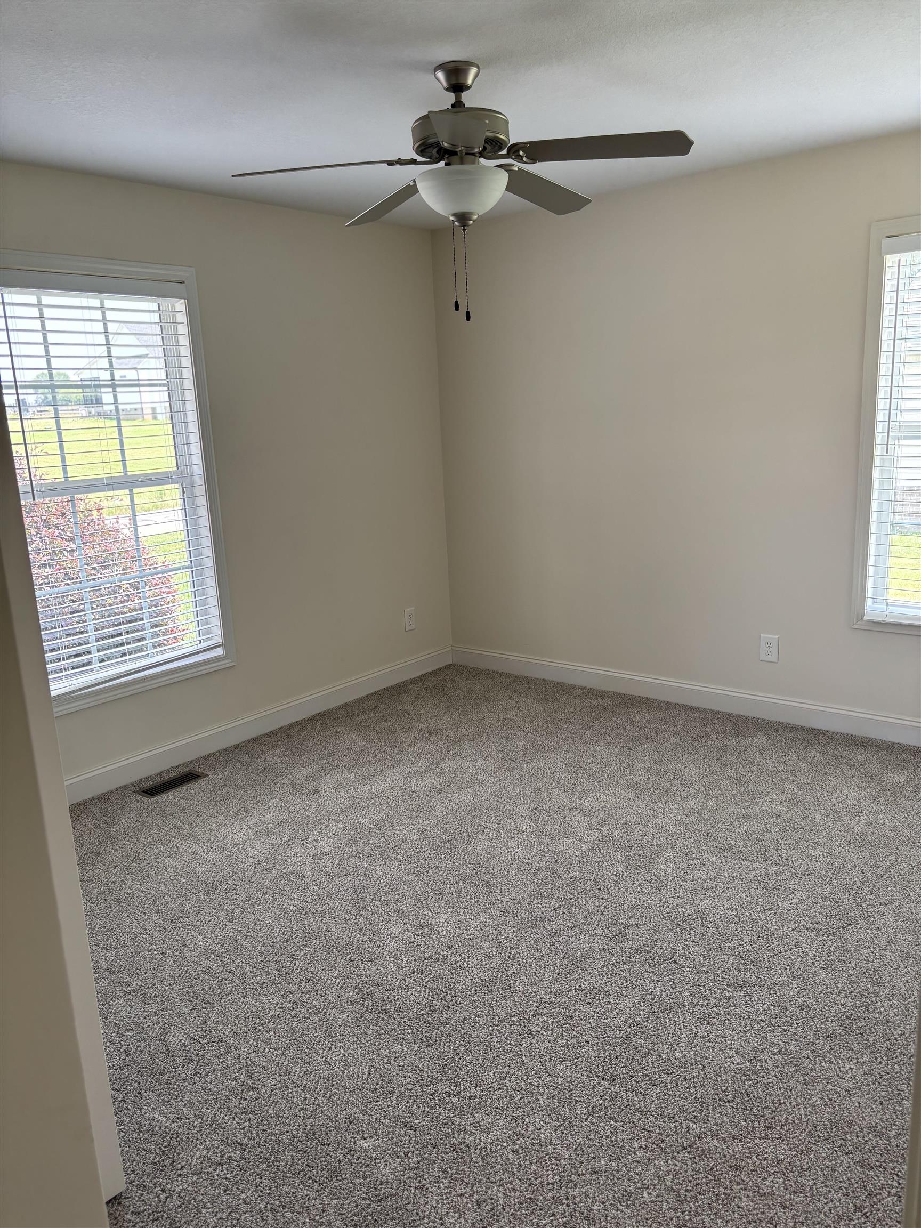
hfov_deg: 53.1
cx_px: 460
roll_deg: +1.1
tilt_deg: -14.1
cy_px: 614
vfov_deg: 67.3
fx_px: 922
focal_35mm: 26
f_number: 1.6
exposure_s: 1/121
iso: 80
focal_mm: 5.96
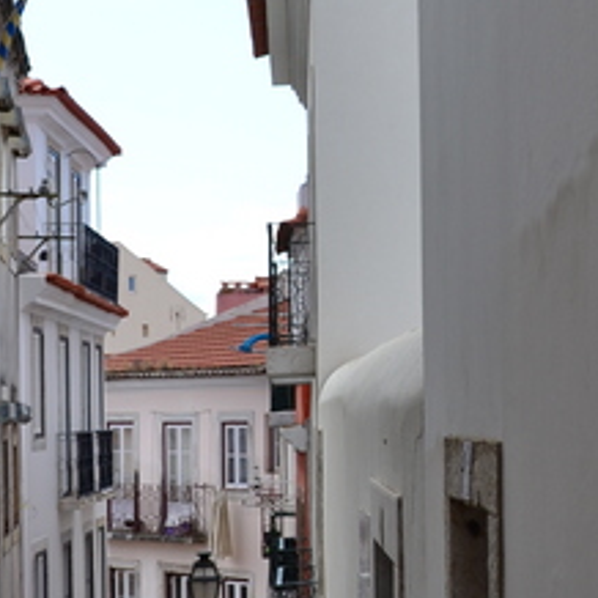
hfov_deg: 15.5
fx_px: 2189
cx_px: 470
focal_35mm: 112
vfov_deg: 15.6
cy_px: 337
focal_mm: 24
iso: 100
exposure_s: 1/200
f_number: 7.1
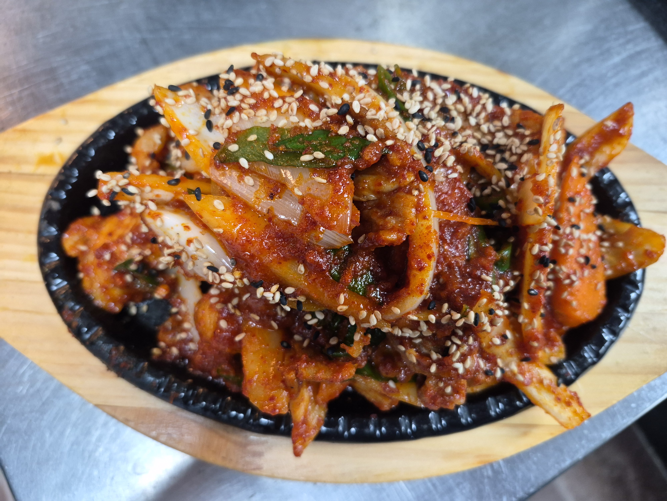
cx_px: 334
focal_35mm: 23
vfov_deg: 58.9
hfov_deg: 73.9
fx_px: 443
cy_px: 250
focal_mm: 5.4
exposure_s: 1/120
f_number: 1.8
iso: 500
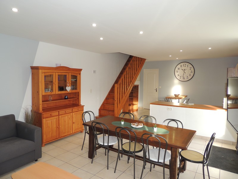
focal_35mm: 24
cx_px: 119
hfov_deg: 71.6
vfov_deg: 56.8
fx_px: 165
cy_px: 90
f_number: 3
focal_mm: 4.3
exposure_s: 1/40
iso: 125
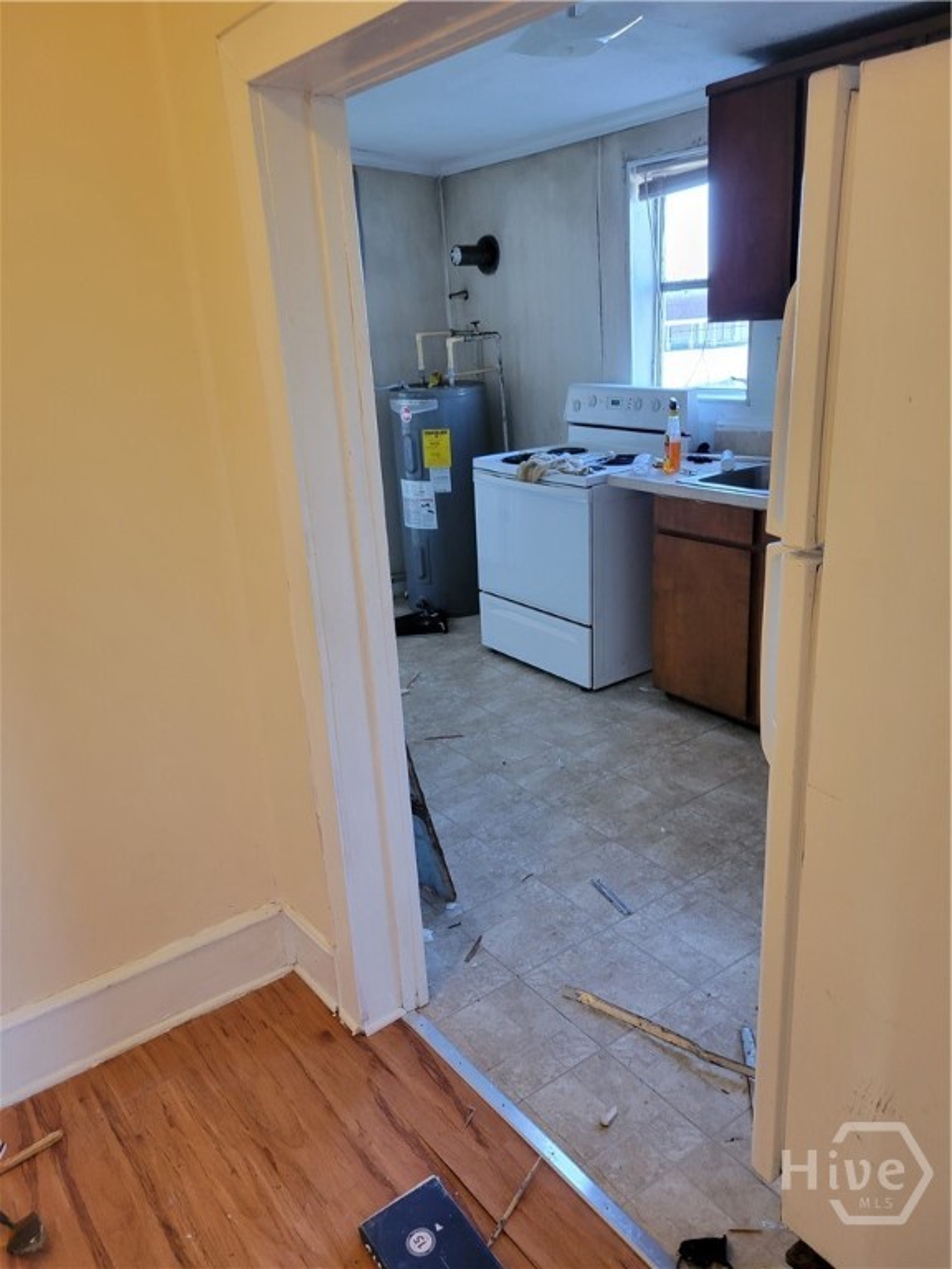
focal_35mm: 26
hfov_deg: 53.1
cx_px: 476
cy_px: 634
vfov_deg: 67.3
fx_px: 953
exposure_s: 1/60
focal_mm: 5.4
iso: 200
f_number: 1.8
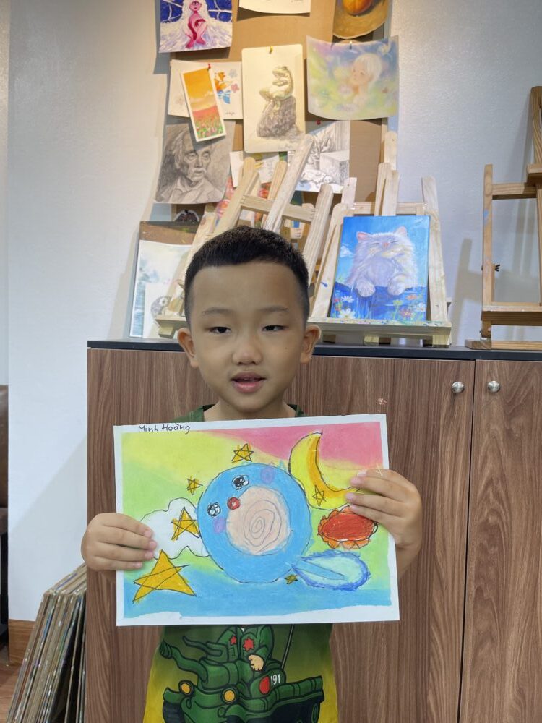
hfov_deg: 54.9
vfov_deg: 69.4
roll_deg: -1.7
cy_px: 362
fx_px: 522
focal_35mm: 25
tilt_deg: -2.2
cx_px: 271
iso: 64
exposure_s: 1/100
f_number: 1.6
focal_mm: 5.1
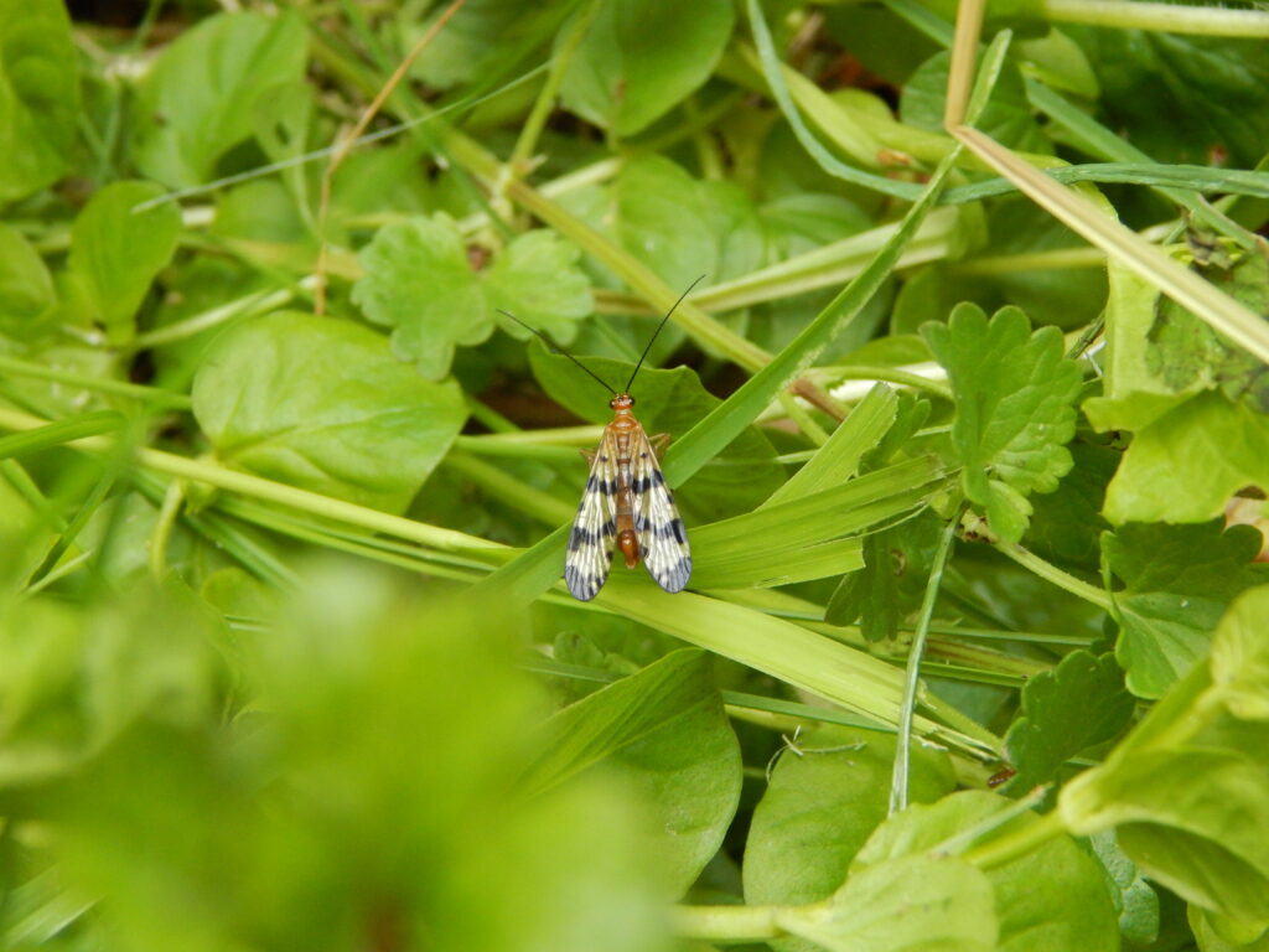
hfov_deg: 15.1
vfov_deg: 11.3
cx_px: 634
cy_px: 476
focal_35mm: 131
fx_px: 4802
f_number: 4.8
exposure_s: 1/160
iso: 400
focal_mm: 23.4
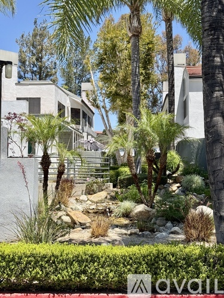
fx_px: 414
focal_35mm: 48
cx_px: 112
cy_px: 149
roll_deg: -1.2
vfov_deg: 39.7
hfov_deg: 30.3
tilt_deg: +3.5
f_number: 1.78
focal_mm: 6.76
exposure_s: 1/2667
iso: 64
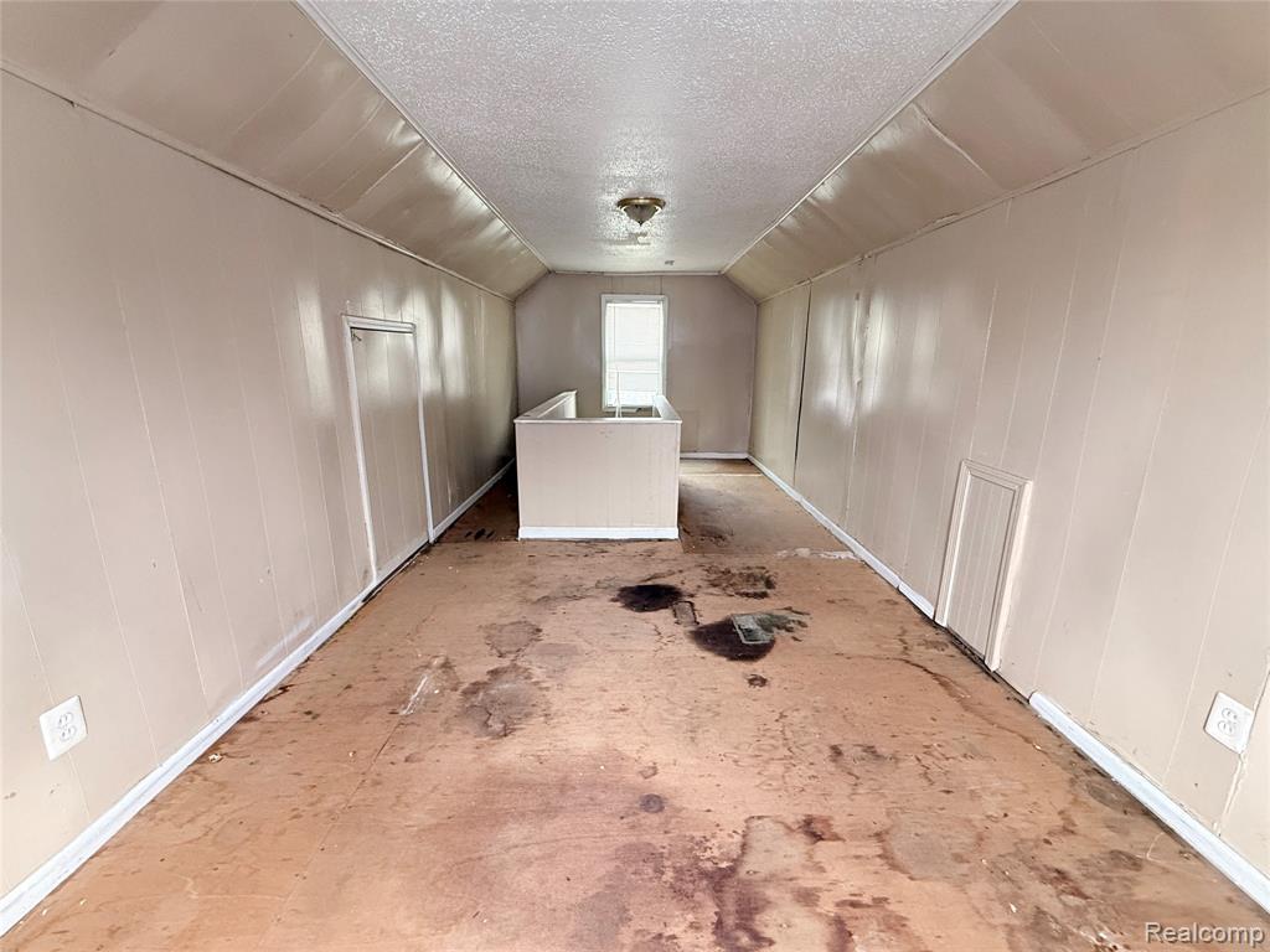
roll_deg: -0.5
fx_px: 514
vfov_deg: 85.7
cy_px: 476
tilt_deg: -12.5
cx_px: 635
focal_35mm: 14
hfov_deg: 102.1
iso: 400
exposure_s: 1/60
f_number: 2.2
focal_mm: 2.22
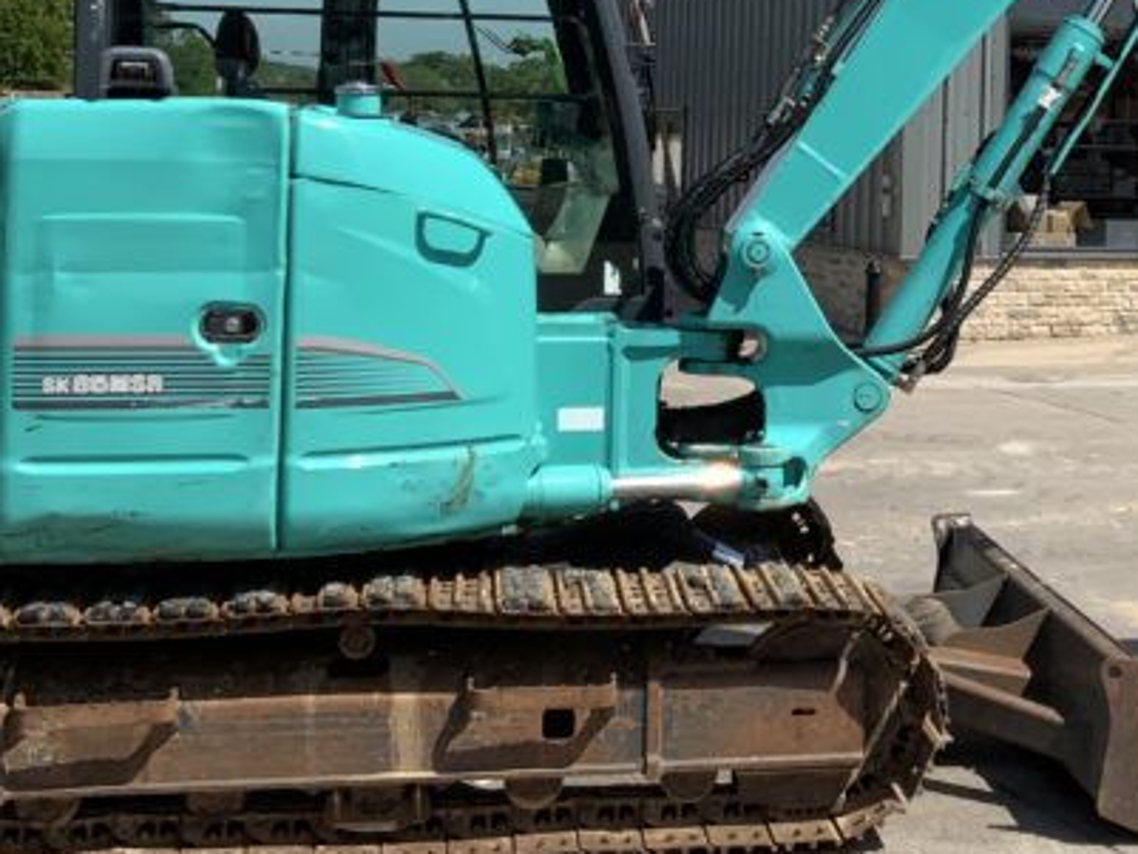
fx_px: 2433
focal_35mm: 74
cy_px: 94
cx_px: 951
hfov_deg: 25.7
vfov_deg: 19.6
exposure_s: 1/2058
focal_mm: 3
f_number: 1.8
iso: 16
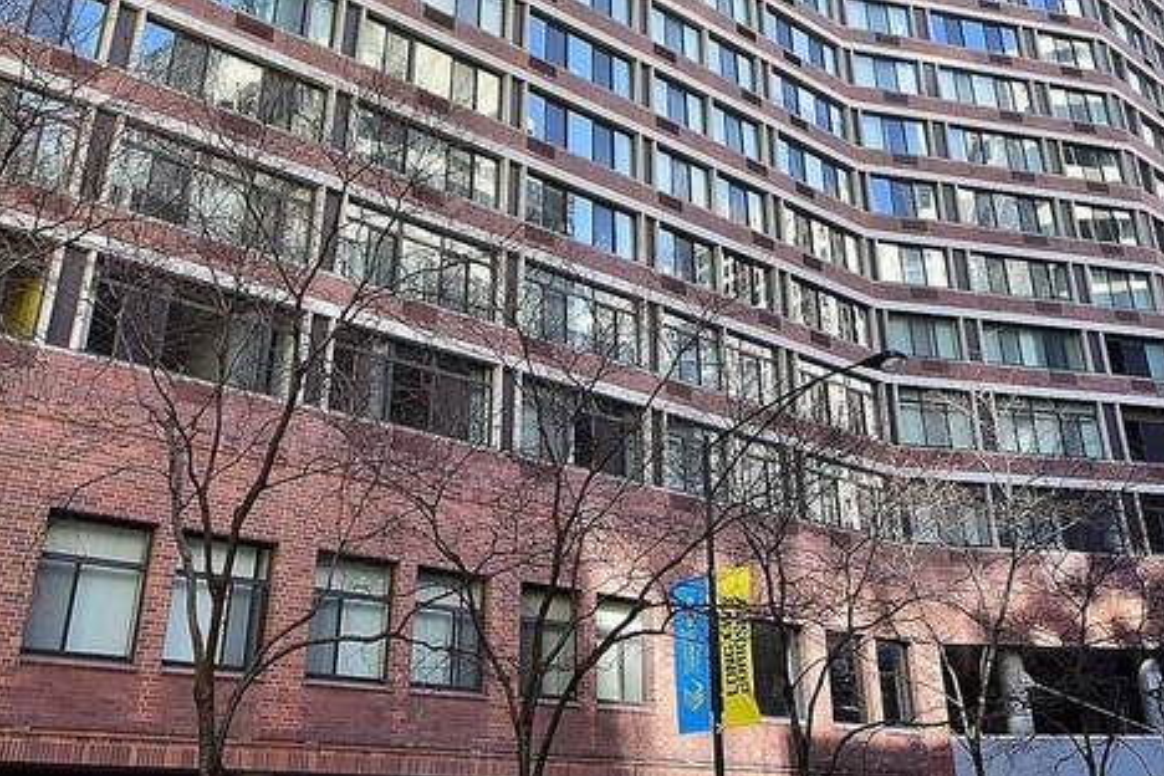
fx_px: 1326
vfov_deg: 29.2
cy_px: -95
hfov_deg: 47.3
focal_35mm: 41
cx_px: 669
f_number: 6.3
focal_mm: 10
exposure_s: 1/200
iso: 400
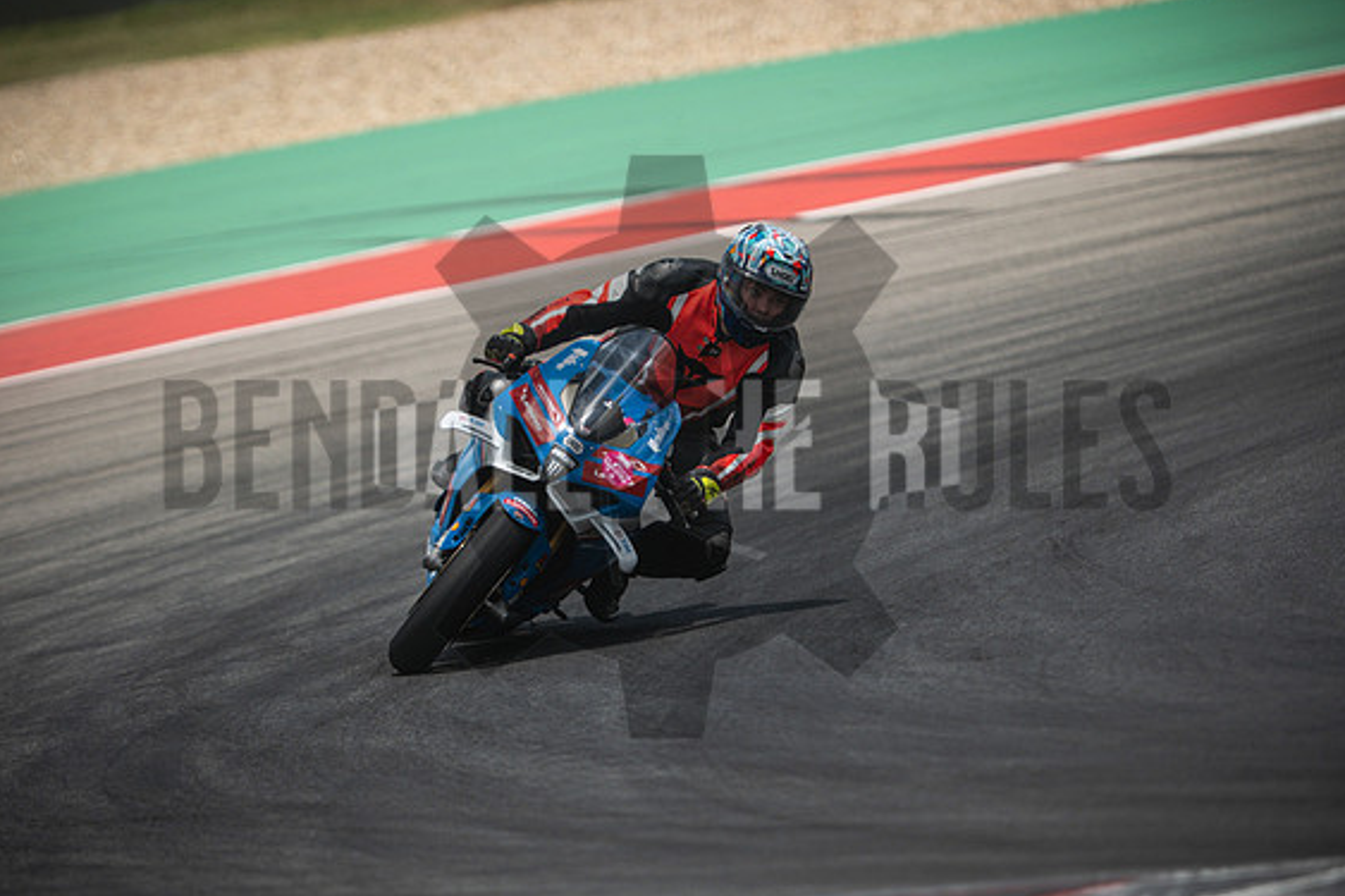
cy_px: 448
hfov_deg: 4.8
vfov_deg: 3.2
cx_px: 667
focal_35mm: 433
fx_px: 16172
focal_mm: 280
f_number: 2.8
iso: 320
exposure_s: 1/4000
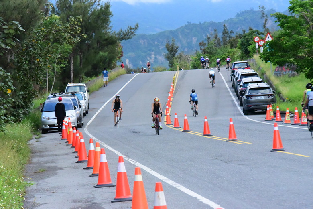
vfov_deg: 7.6
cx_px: 156
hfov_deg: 11.4
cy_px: 104
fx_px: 1566
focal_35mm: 180
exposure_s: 1/4000
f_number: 10
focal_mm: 180
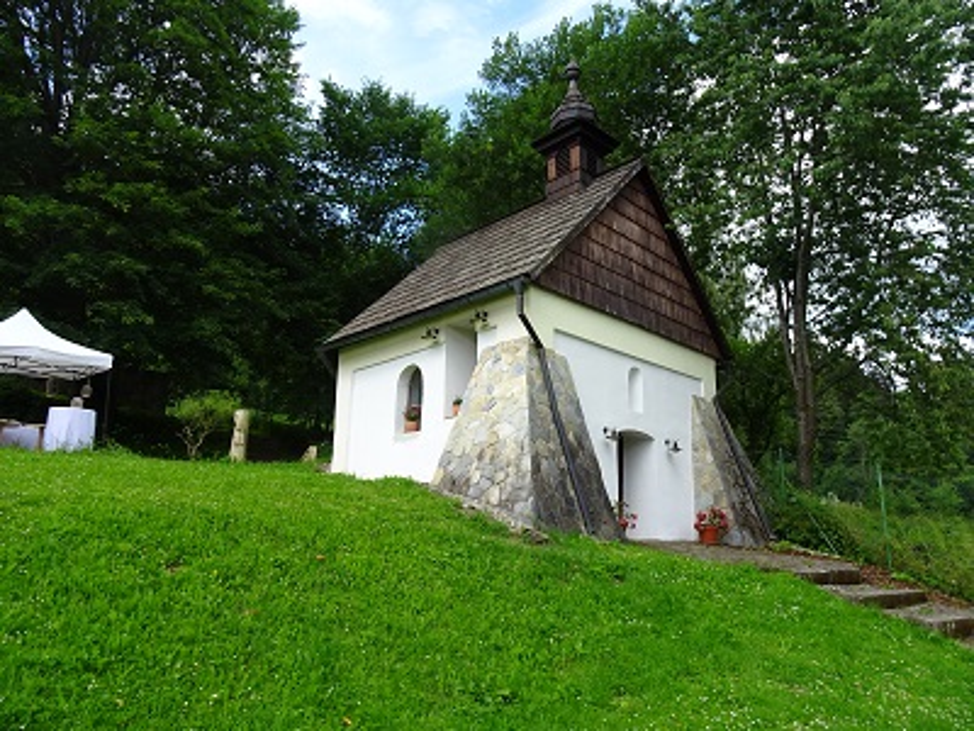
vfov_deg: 56.8
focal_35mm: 24
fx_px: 675
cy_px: 366
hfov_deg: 71.6
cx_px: 487
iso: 80
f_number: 3.5
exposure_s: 1/320
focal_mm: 4.1
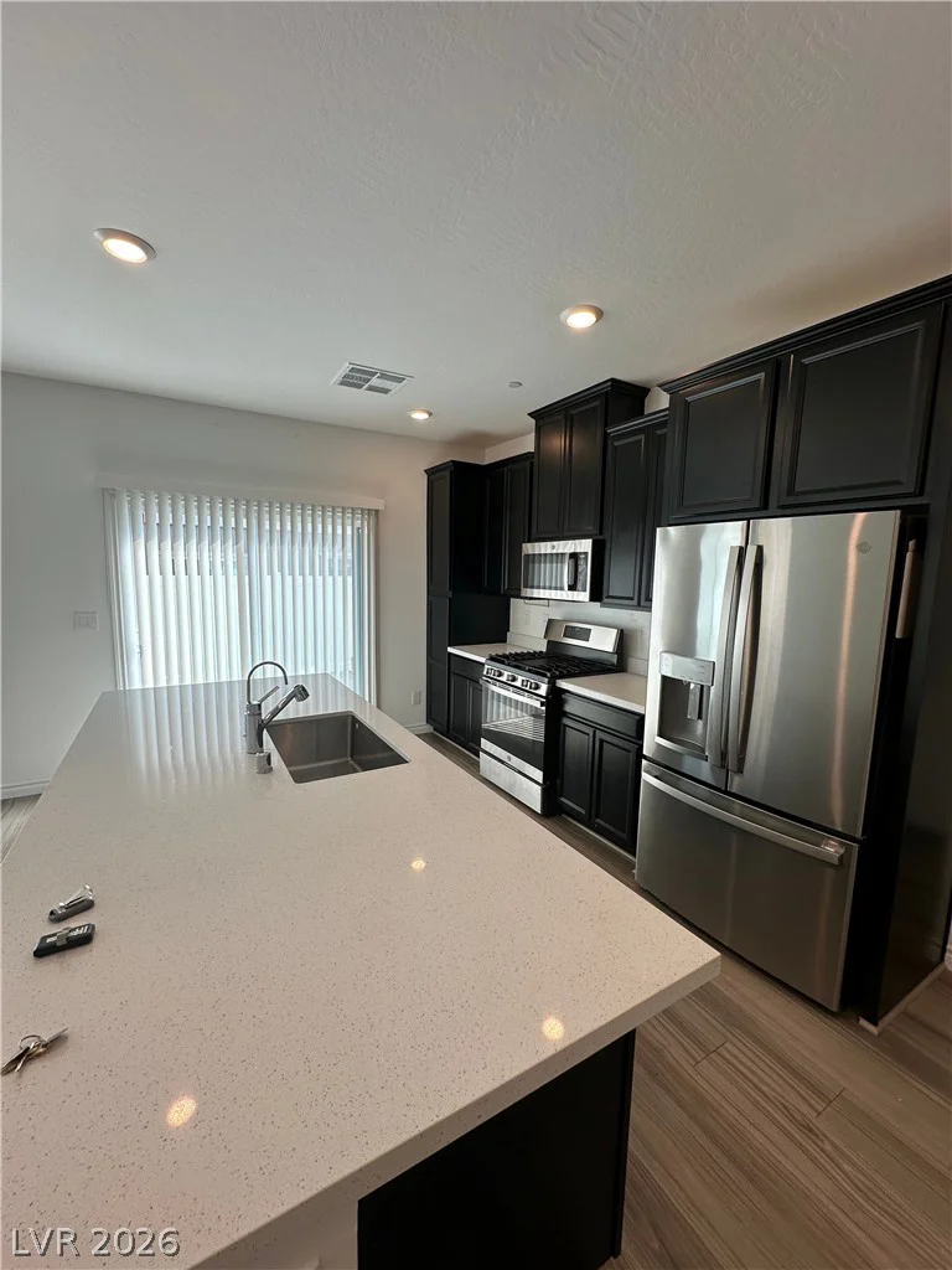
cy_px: 635
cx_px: 476
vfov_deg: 102.1
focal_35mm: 14
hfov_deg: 85.7
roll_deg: -1.6
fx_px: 513
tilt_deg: -5.0
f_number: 2.2
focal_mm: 2.22
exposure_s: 1/120
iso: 50
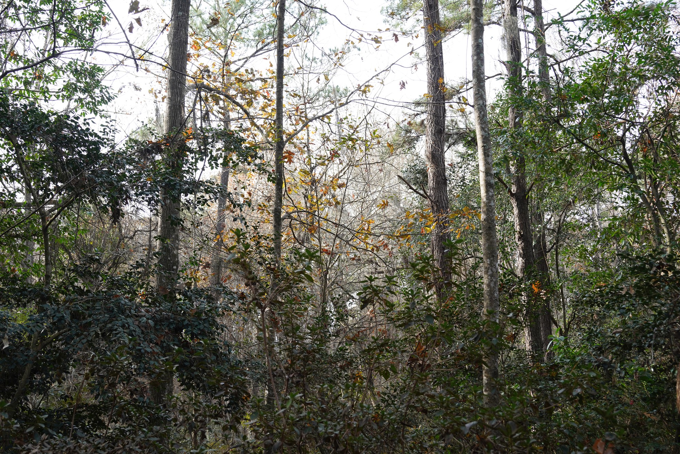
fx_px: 812
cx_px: 340
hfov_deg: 45.4
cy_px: 227
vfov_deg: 31.2
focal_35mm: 43
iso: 400
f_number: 8
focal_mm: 43
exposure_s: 1/100
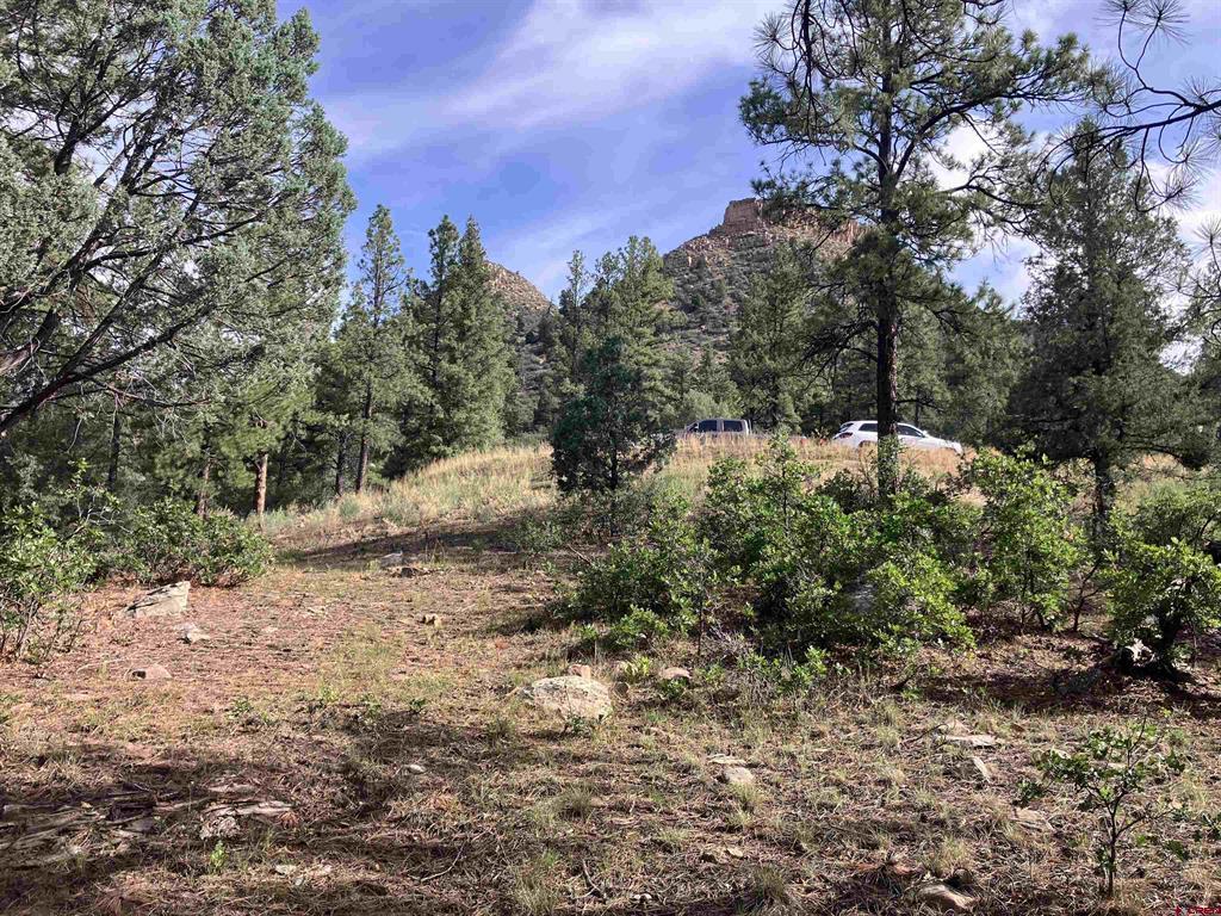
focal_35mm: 28
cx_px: 610
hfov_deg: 63.4
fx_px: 988
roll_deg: -0.5
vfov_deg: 49.7
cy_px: 458
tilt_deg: +8.3
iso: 32
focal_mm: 3.99
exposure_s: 1/852
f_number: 1.8
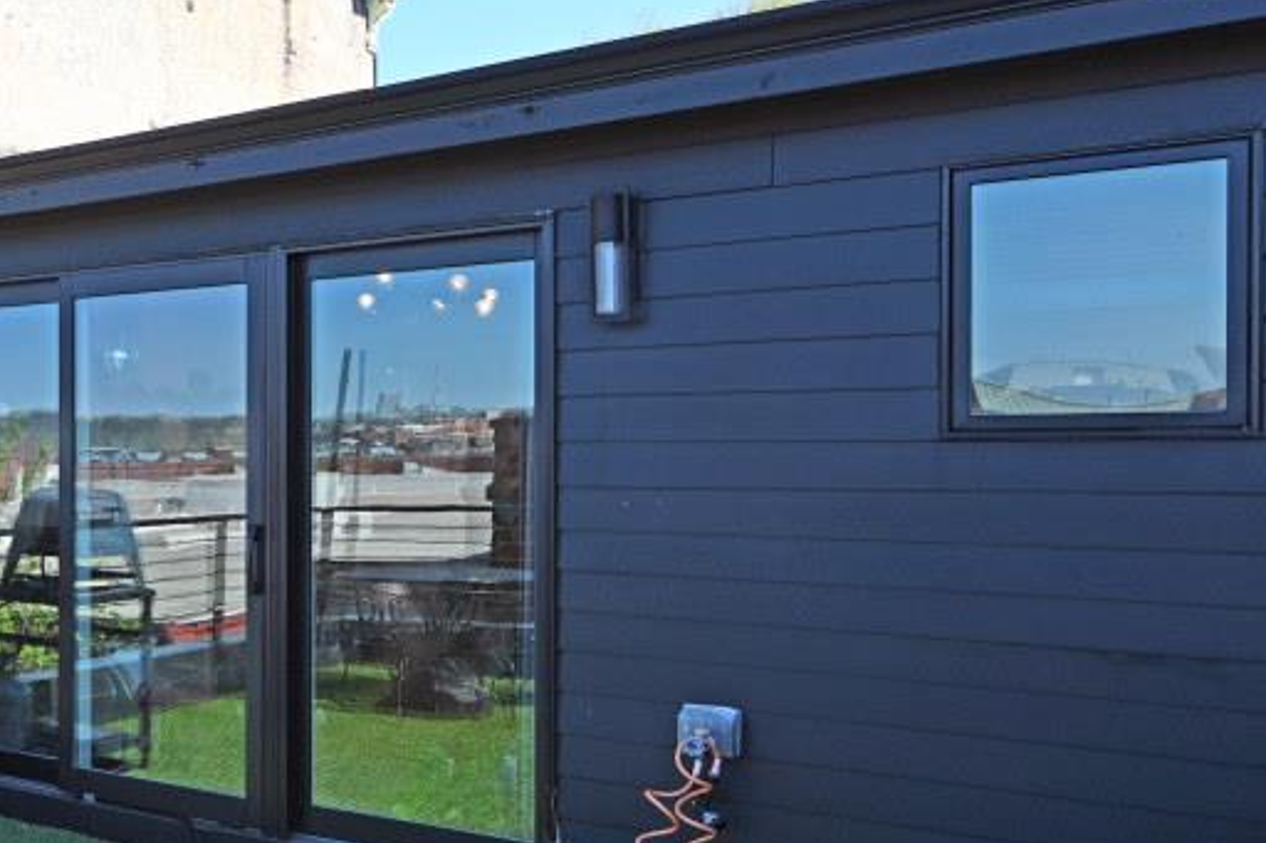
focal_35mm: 41
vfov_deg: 32.6
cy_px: 472
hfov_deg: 39.8
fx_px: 1441
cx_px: -84
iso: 100
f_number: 5.6
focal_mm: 14
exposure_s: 1/250
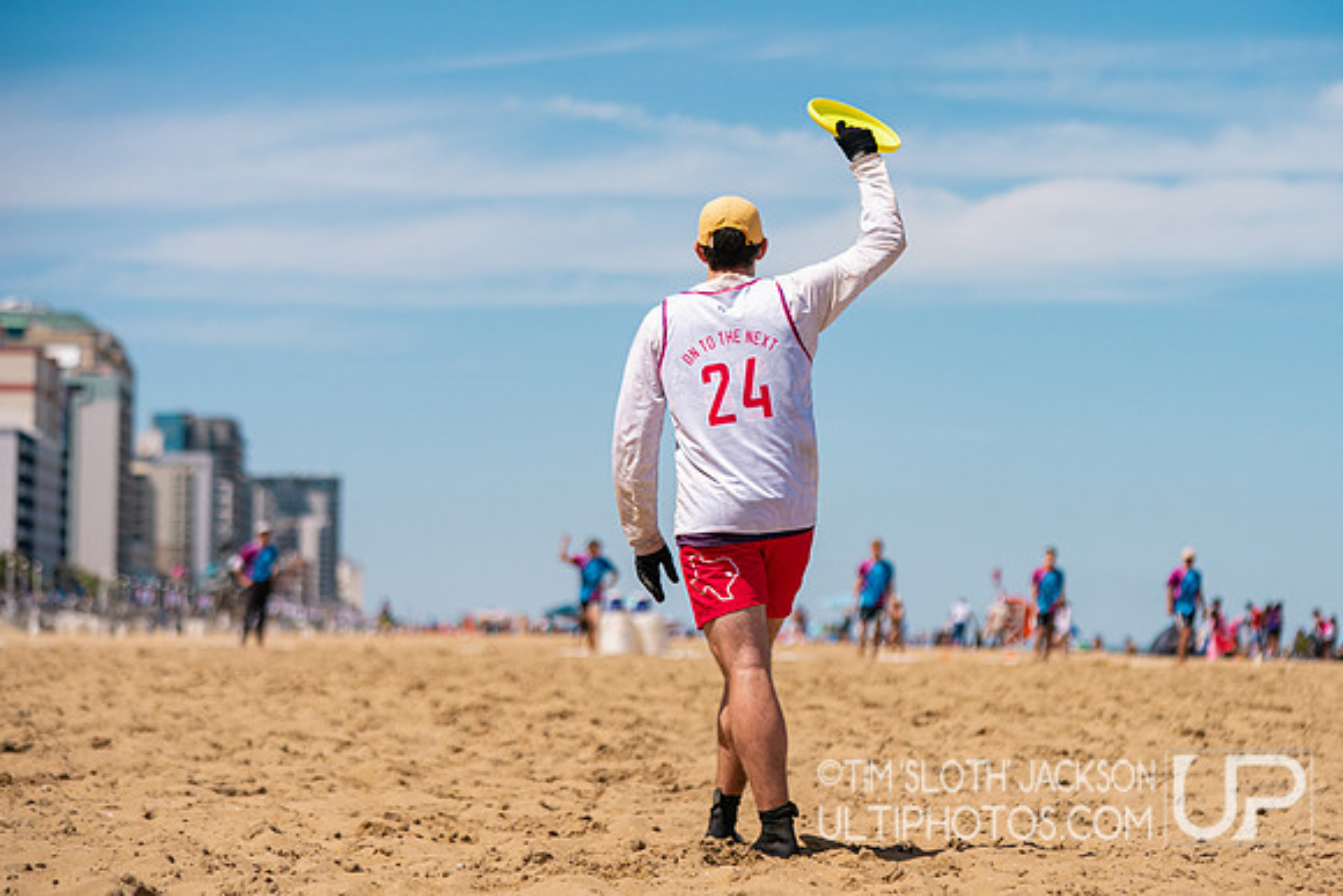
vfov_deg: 12.4
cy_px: 448
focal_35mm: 110
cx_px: 781
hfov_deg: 18.5
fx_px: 4115
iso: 400
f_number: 2.8
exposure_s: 1/10000
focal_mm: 94
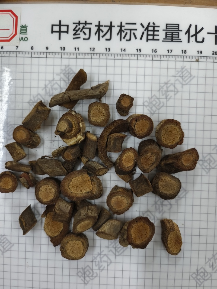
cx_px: 108
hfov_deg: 58.9
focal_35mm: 23
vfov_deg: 73.9
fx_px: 192
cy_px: 144
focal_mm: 5.5
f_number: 1.75
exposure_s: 1/50
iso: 577
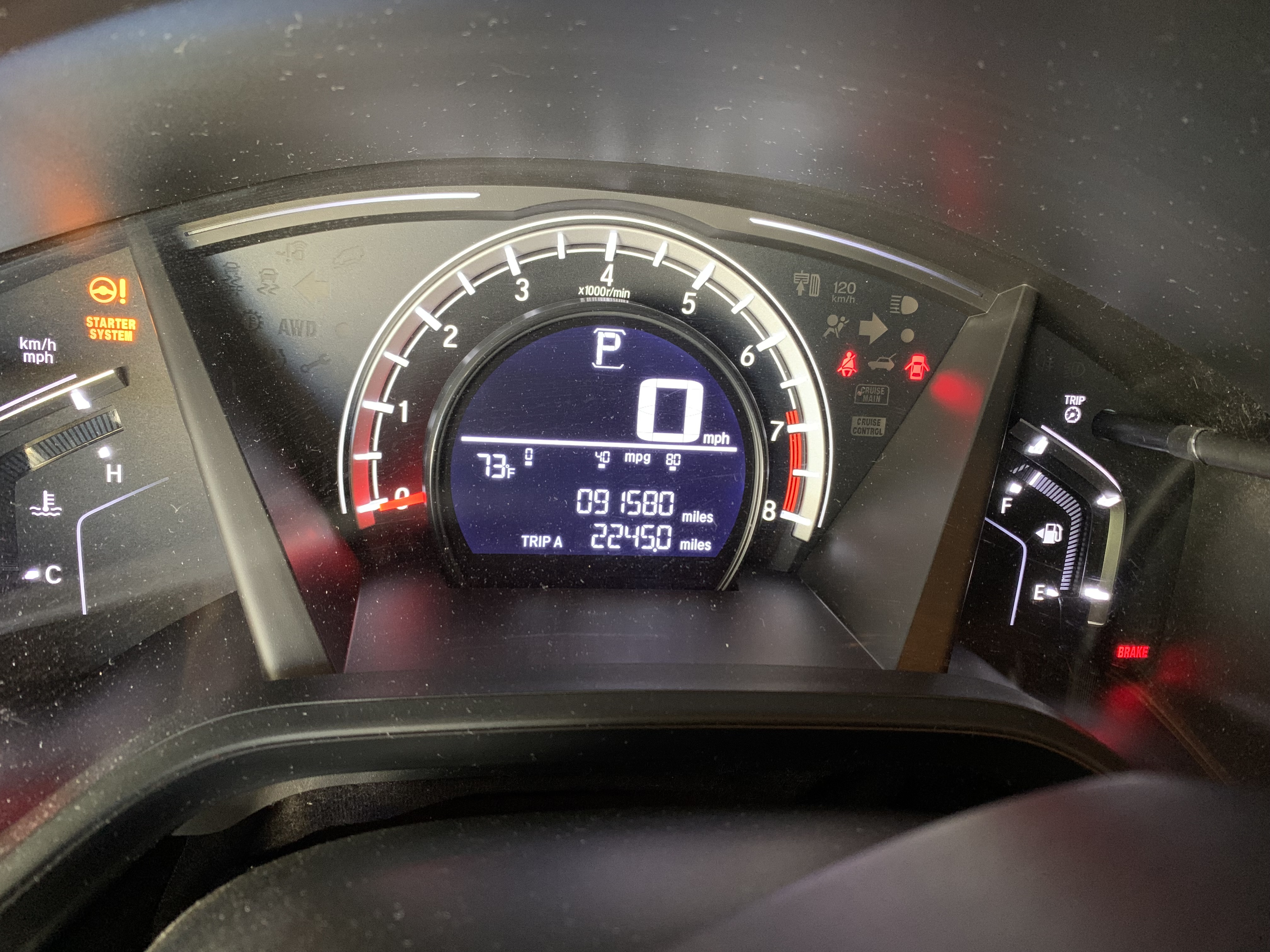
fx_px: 954
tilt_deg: -27.9
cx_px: 635
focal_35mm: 26
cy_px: 476
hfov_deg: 67.3
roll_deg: -7.0
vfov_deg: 53.1
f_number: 1.8
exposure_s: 1/30
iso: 640
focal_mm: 4.25
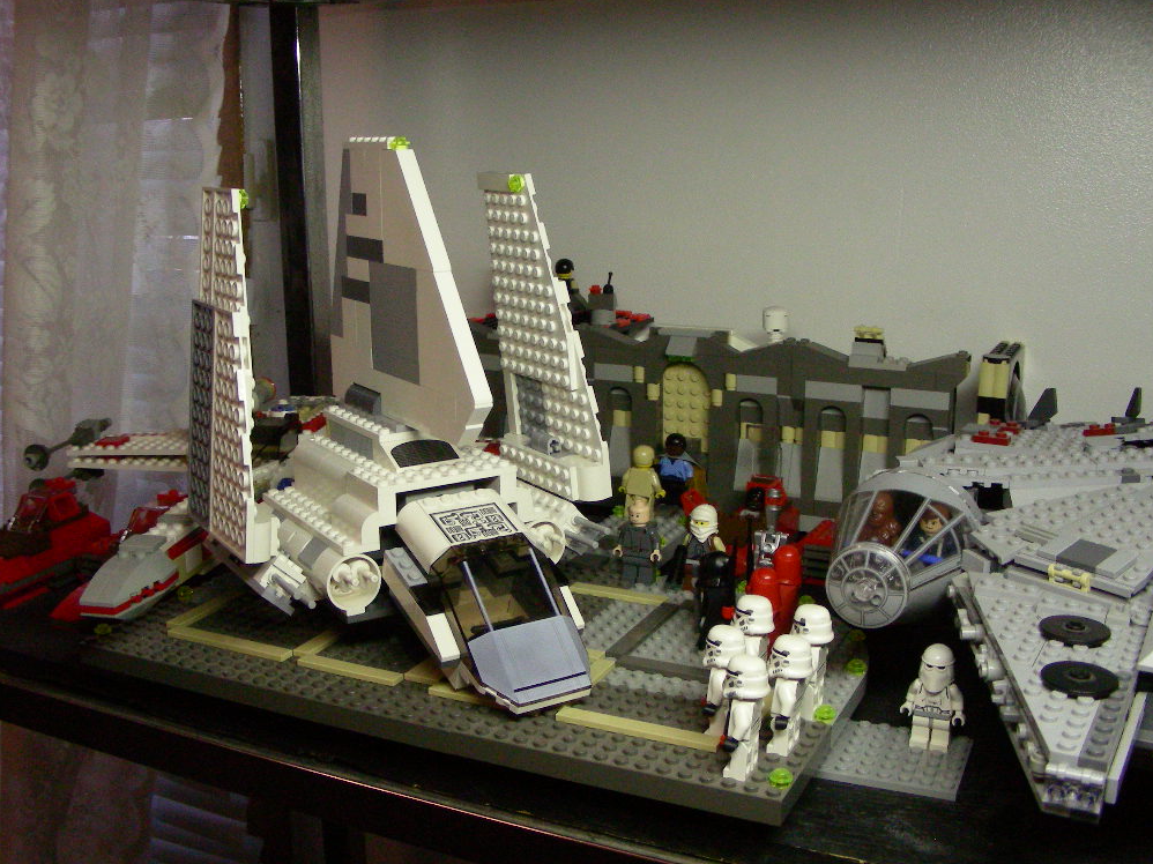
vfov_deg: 36.8
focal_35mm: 39
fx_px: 1299
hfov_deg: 47.9
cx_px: 572
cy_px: 430
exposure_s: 1/44.7
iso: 400
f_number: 3.5
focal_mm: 6.3
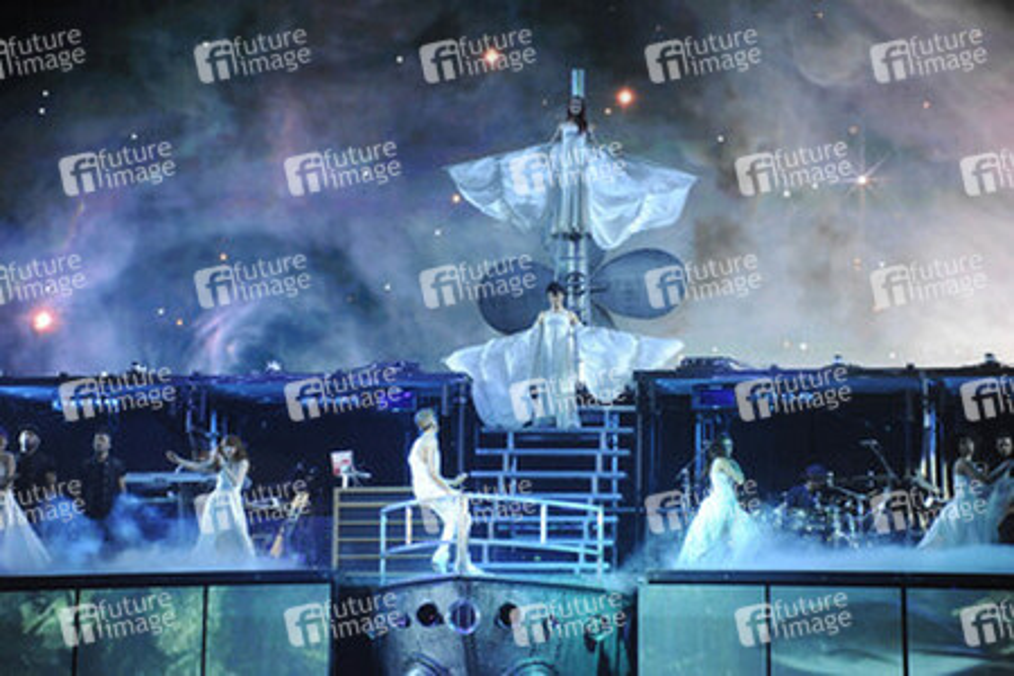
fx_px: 3802
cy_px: 338
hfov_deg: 15.2
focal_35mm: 135
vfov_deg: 10.2
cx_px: 507
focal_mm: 135
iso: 3200
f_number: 5.6
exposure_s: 1/320
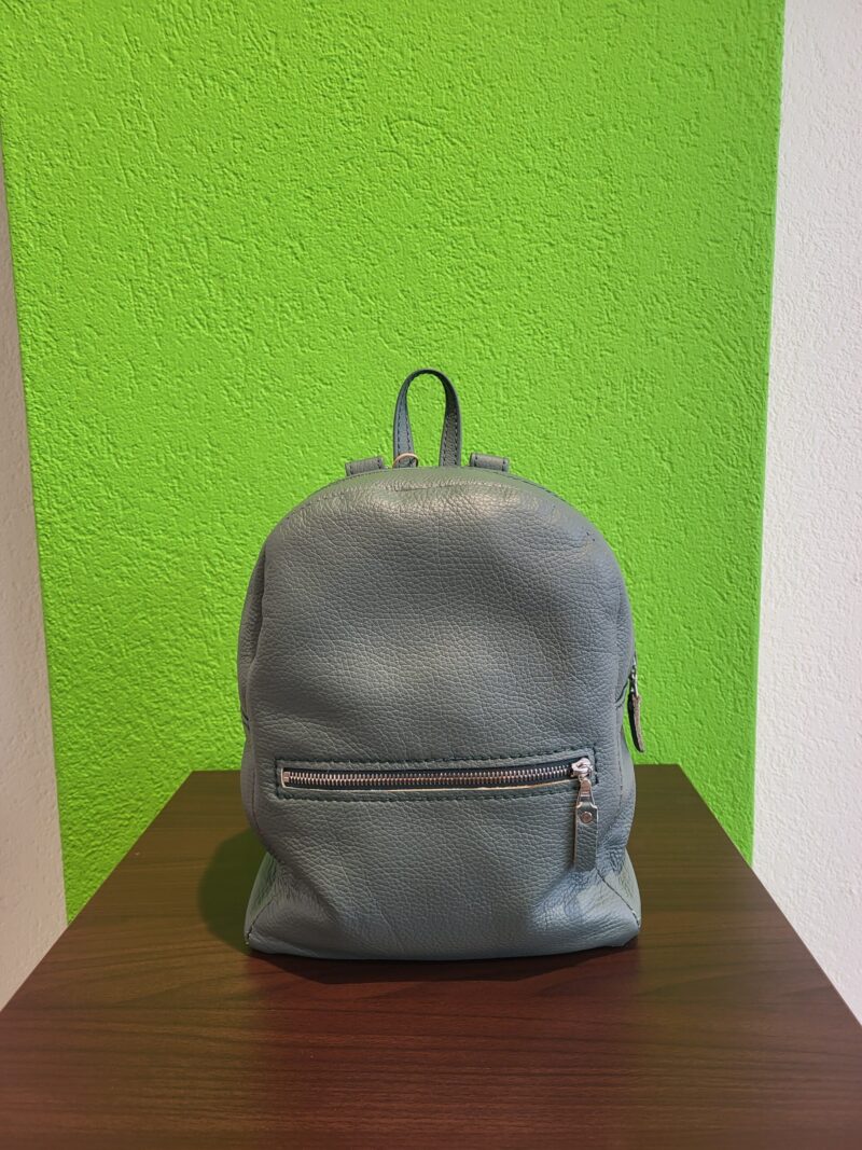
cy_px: 575
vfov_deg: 67.3
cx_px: 431
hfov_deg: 53.1
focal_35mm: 26
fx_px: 863
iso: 100
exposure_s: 1/100
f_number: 1.8
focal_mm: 5.4
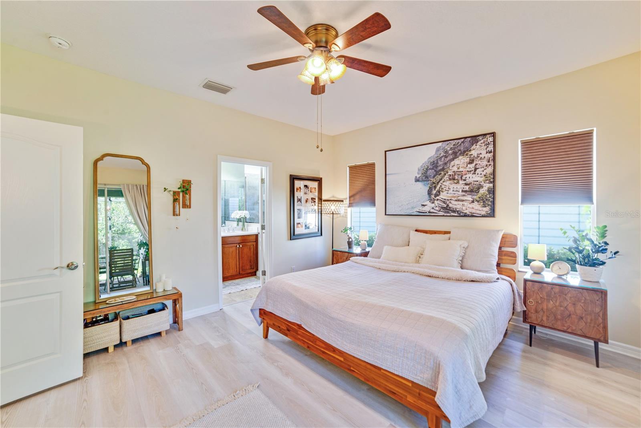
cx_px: 320
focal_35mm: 14
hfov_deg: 104.2
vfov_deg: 81.2
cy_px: 214
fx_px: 249
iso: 100
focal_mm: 14
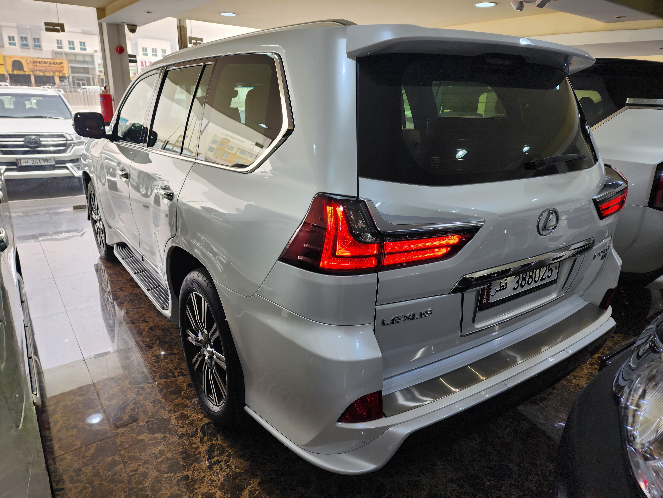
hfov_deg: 73.9
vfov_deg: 58.9
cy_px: 249
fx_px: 441
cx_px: 332
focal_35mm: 23
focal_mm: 6.4
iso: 16
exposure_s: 1/100
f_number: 1.8
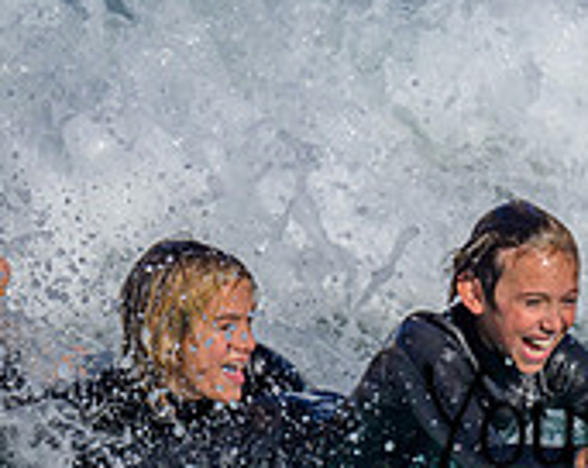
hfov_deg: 0.6
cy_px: 532
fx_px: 59103
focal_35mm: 3404
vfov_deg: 0.5
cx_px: 820
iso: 250
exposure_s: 1/2000
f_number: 8
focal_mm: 800
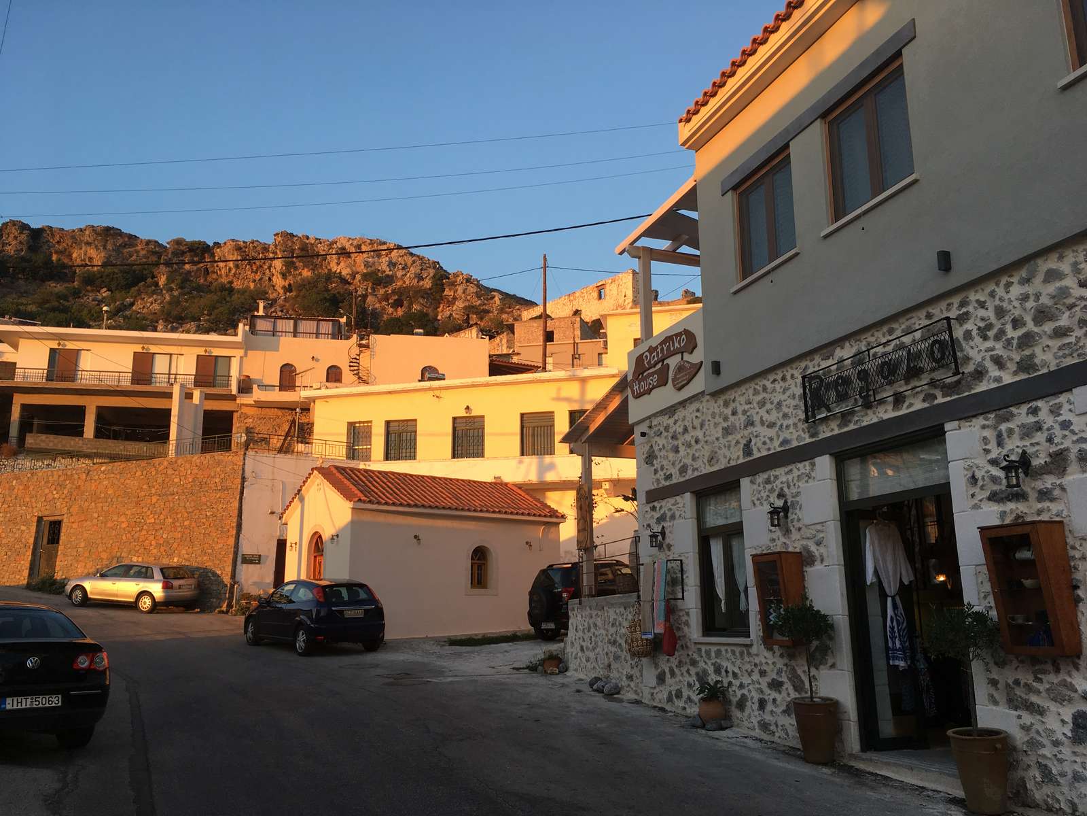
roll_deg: +0.8
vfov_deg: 48.2
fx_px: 911
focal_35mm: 29
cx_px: 544
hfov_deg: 61.7
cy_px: 408
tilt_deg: +11.1
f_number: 2.2
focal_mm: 4.15
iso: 25
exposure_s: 1/223
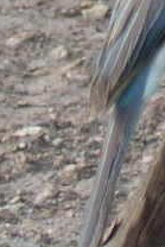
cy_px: 71
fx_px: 20582
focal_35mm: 2999
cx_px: 307
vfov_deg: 0.7
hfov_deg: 0.5
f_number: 4
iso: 100
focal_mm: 108
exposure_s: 1/160
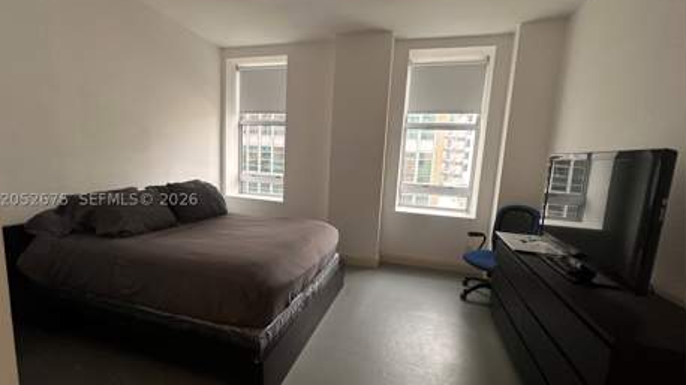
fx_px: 291
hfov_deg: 99.4
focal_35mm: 16
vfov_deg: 67.0
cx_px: 336
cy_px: 199
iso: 200
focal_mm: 2.22
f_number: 2.2
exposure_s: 1/60
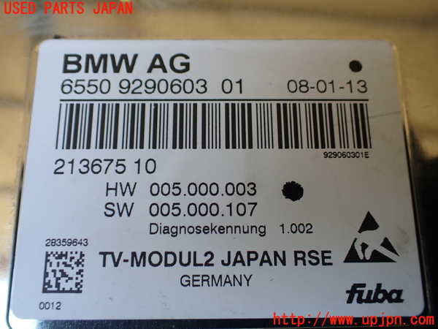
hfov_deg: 60.0
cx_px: 219
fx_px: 380
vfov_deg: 46.8
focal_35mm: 30
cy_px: 164
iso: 100
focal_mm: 5.4
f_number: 2.3
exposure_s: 1/125
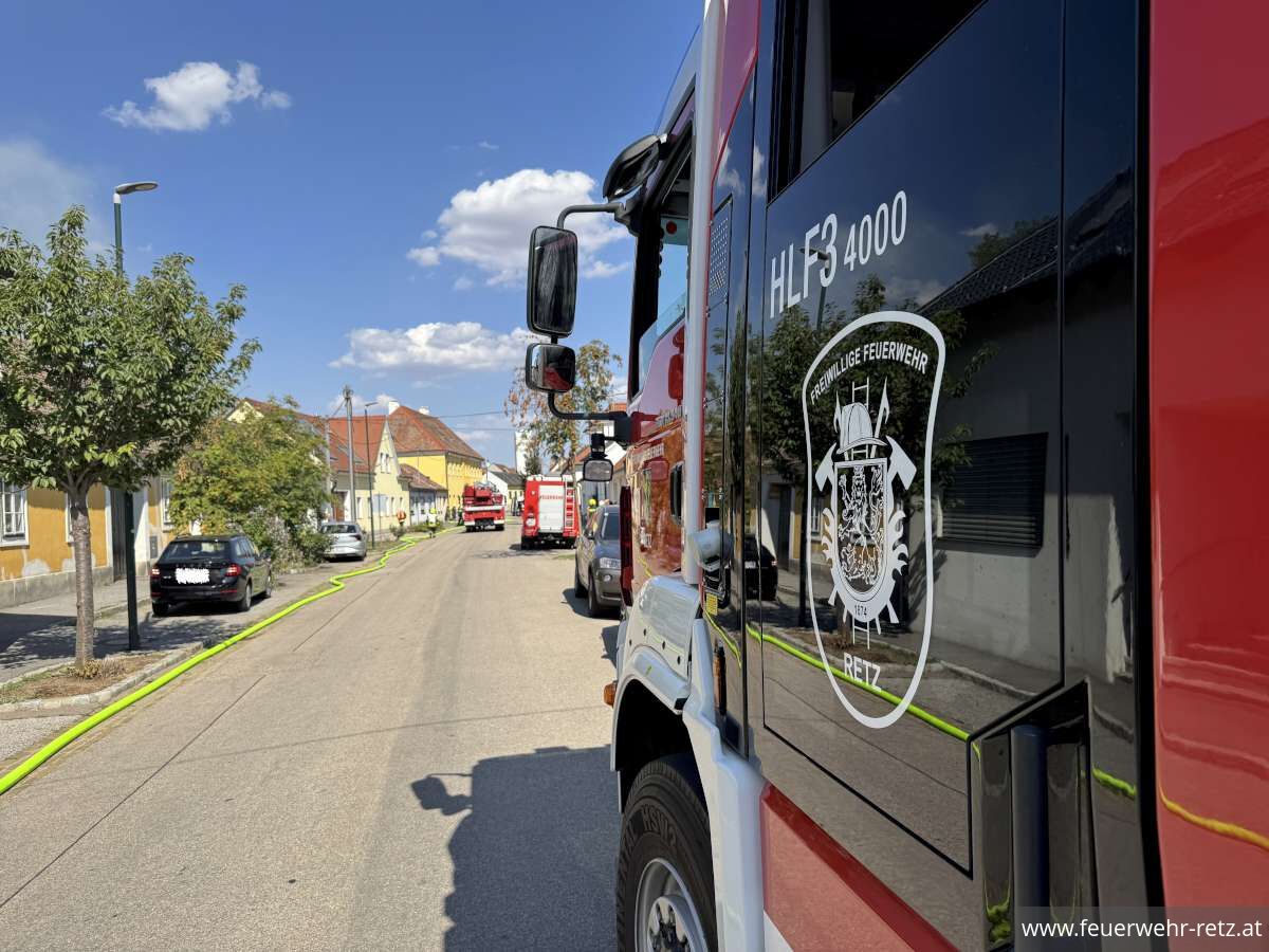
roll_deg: +2.7
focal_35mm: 24
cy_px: 476
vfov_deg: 56.8
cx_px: 634
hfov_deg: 71.6
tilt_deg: +1.9
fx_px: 880
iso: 80
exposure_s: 1/3802
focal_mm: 6.76
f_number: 1.78
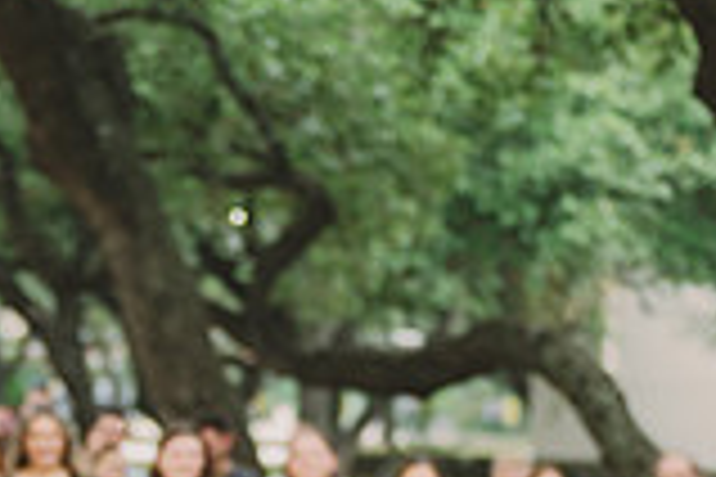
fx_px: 3341
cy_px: 844
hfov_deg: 12.2
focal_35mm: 168
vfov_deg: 7.9
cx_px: 203
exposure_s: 1/640
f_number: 2.8
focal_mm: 46
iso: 250
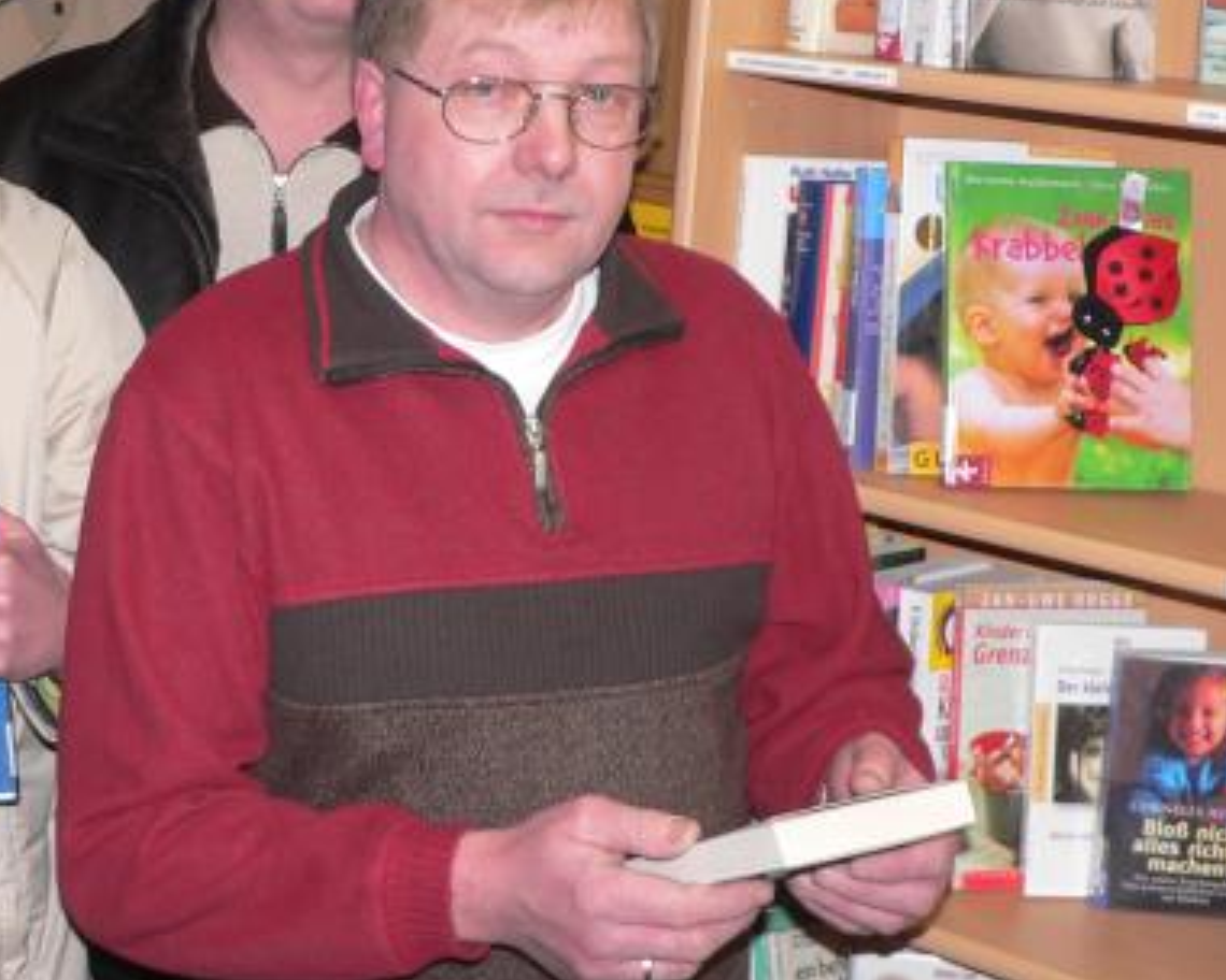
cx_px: 387
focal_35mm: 74
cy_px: 148
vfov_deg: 20.4
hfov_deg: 25.6
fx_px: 2685
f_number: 2.8
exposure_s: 1/60
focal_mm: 6
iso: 100
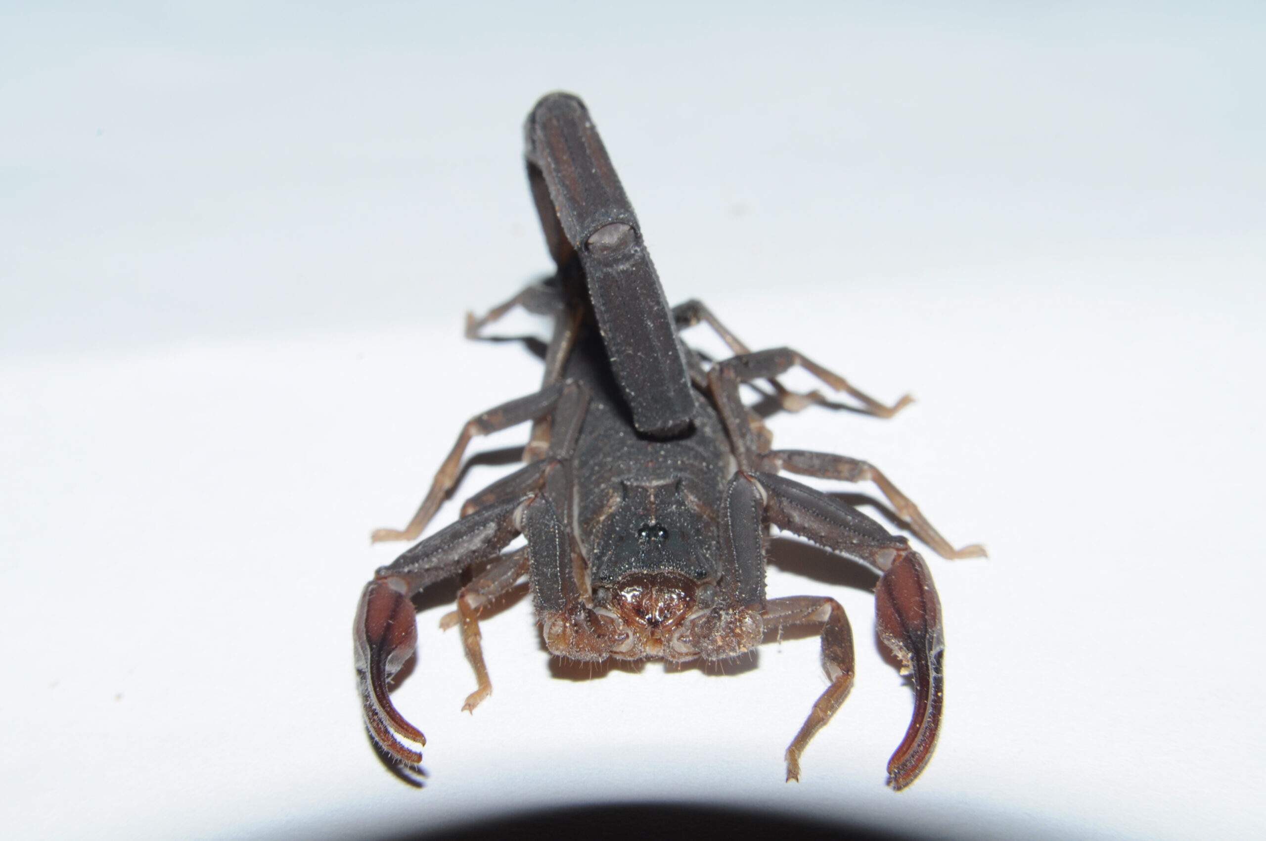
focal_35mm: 48
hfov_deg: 41.2
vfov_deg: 28.0
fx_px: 1686
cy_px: 420
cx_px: 633
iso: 200
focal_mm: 32
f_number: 25
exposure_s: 1/60
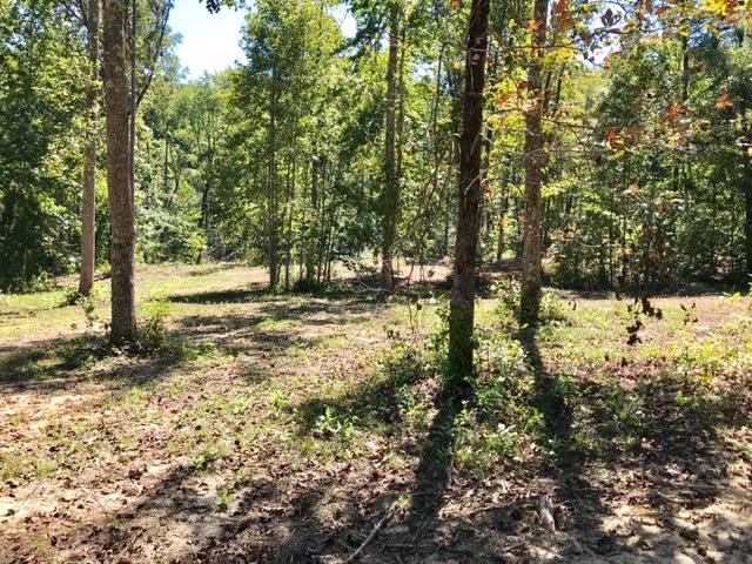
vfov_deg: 49.7
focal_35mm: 28
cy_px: 282
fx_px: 608
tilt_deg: -3.5
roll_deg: -2.2
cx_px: 376
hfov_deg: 63.4
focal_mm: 3.99
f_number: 1.8
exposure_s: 1/651
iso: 20
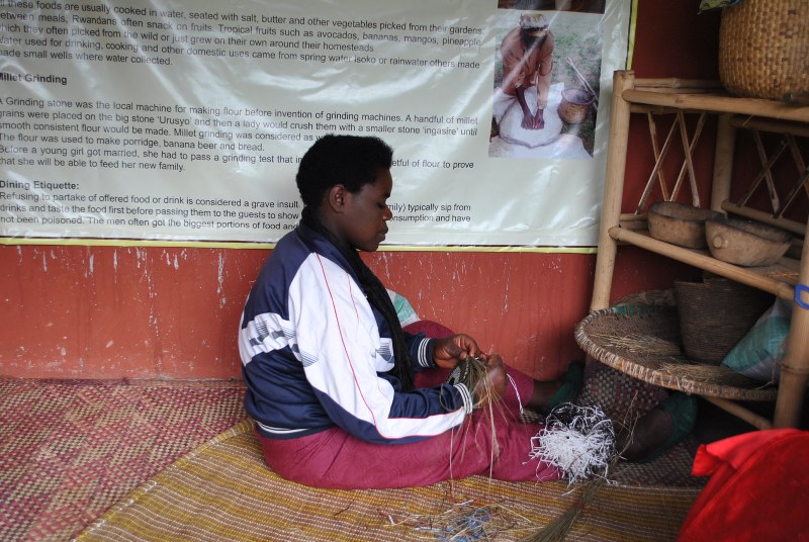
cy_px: 271
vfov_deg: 37.0
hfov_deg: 53.1
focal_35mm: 36
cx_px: 404
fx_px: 810
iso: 200
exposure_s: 1/60
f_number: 4
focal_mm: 24
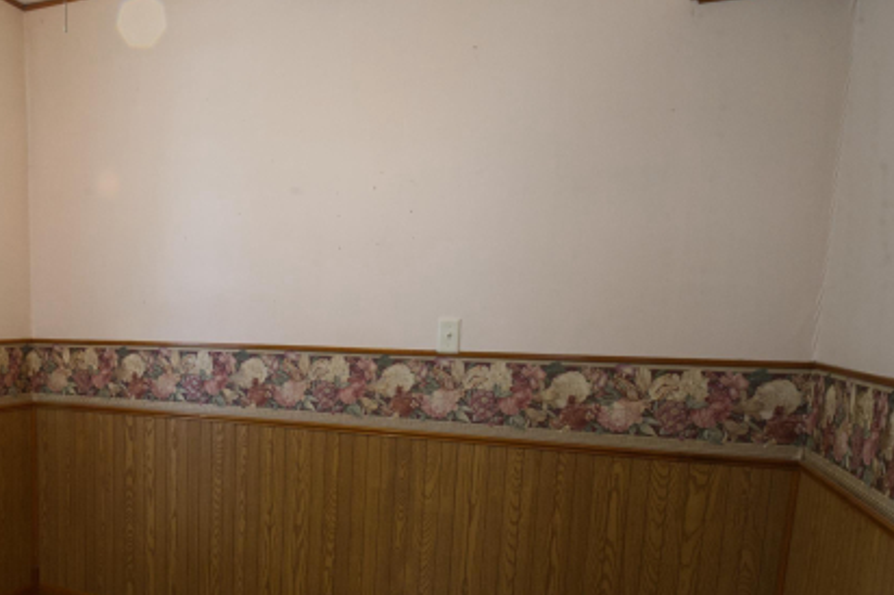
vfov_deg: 41.1
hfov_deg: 54.7
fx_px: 769
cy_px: 445
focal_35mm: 31
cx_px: 140
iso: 1600
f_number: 13
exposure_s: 1/6
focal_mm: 17
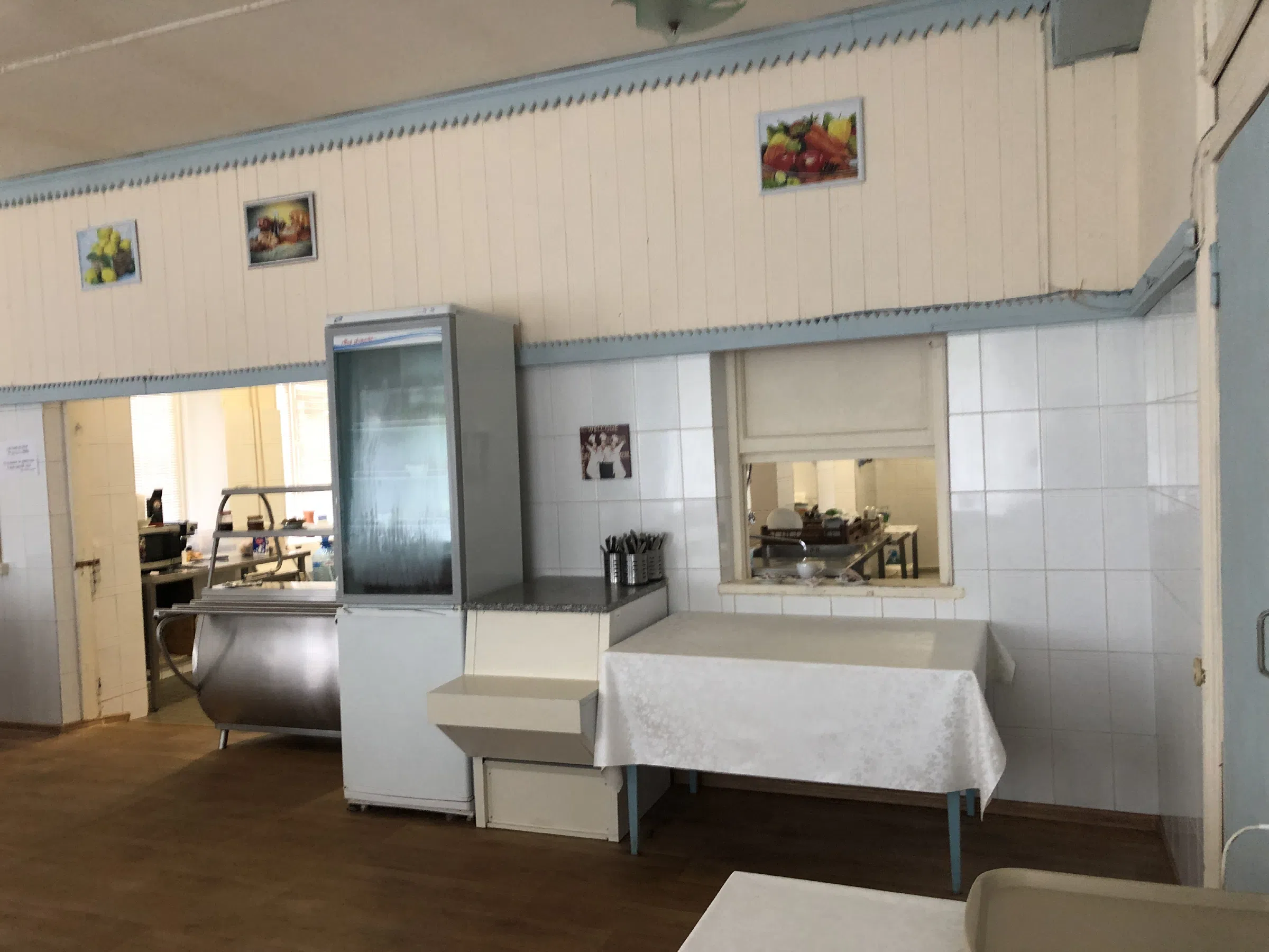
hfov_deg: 63.4
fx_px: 1026
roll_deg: +0.7
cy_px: 476
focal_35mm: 28
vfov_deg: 49.7
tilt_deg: -2.9
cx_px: 634
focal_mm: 4
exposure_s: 1/17
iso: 40
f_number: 1.8
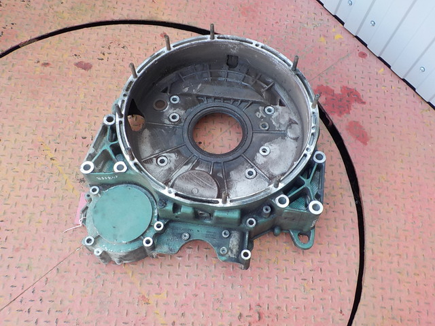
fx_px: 377
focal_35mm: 30
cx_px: 218
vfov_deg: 46.8
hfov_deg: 60.0
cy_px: 163
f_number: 3.3
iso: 125
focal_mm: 4.1
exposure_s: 1/30
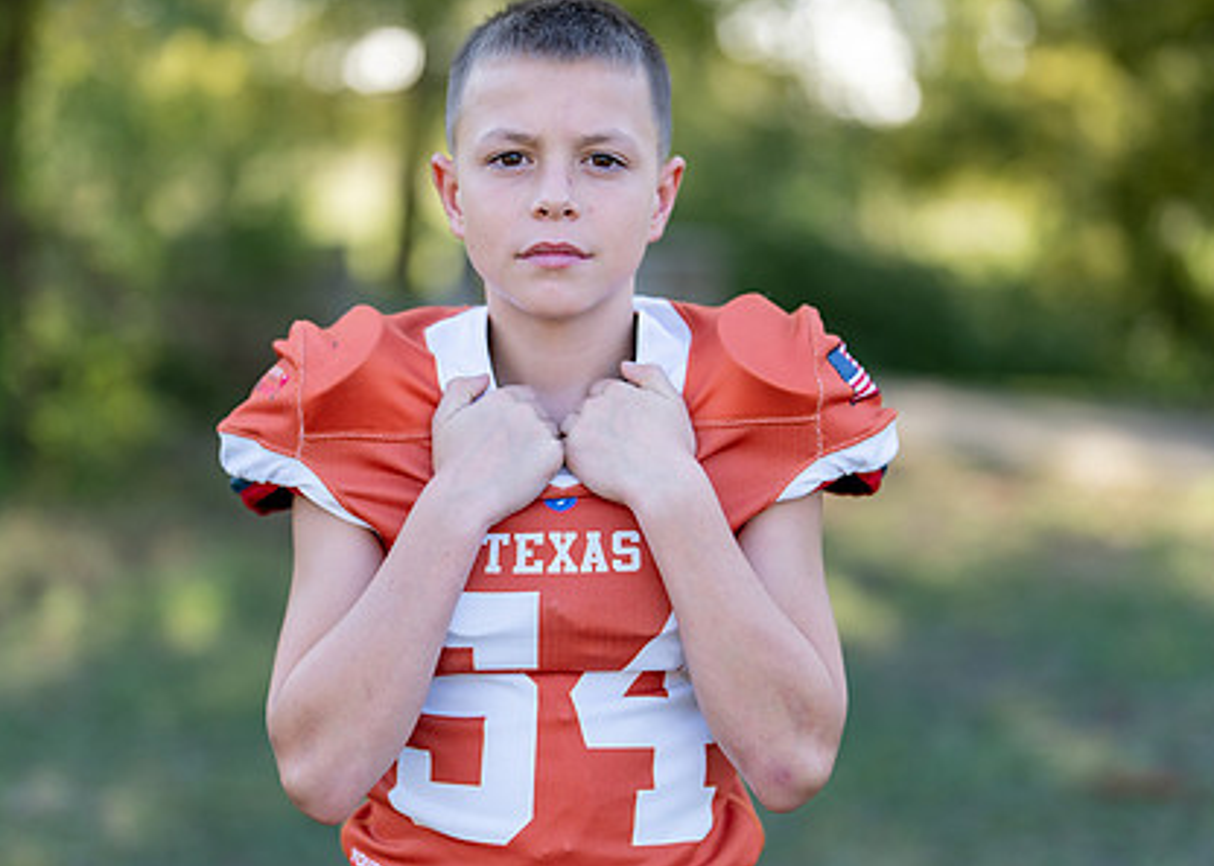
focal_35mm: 73
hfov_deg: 27.1
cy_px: 452
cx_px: 563
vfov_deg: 19.5
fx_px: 2517
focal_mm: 50
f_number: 1.2
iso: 100
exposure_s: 1/1250
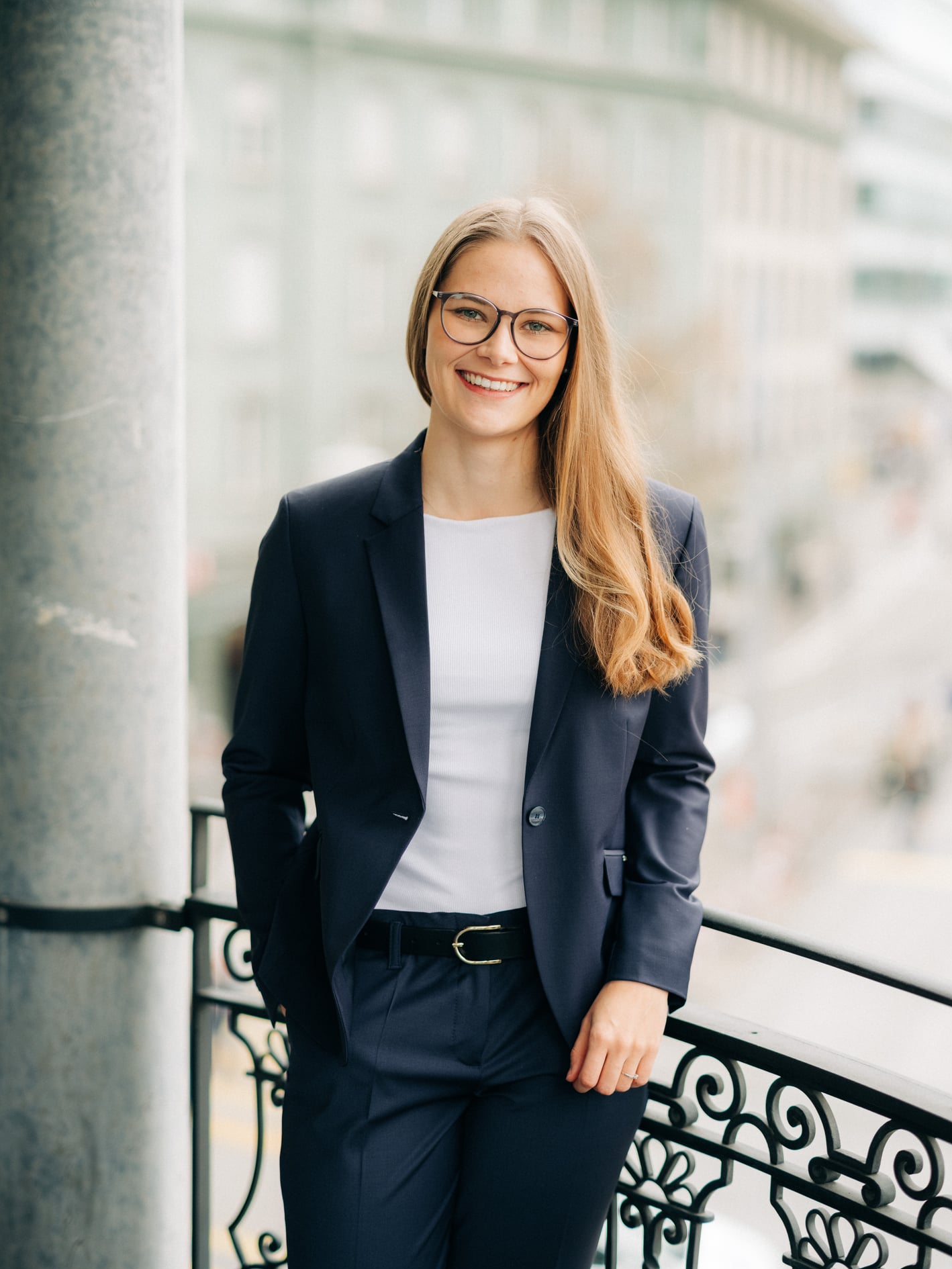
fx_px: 2346
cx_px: 472
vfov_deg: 30.3
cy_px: 644
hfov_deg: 22.9
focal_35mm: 64
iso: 400
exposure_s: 1/320
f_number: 2
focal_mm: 80
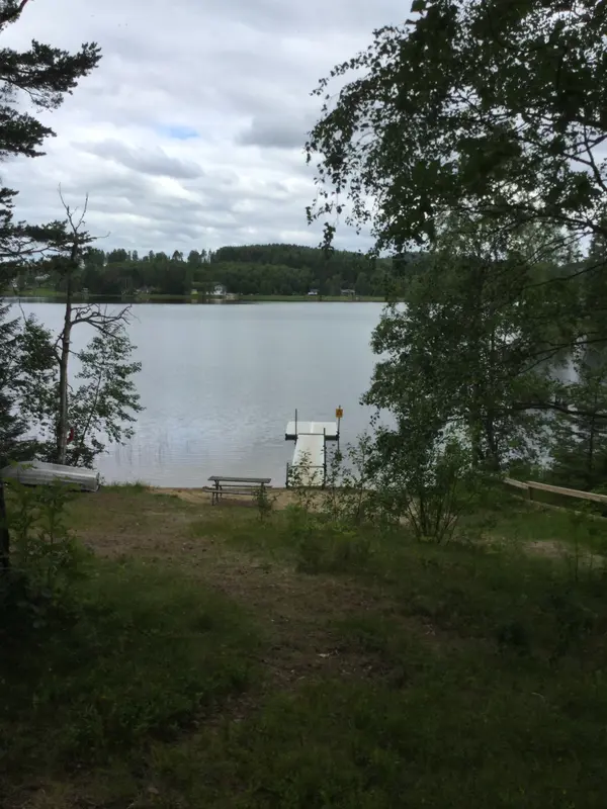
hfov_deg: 45.4
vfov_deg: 58.4
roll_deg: -1.3
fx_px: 725
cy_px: 404
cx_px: 304
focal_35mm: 31
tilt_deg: -9.4
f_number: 2.4
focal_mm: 3.3
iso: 25
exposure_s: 1/715
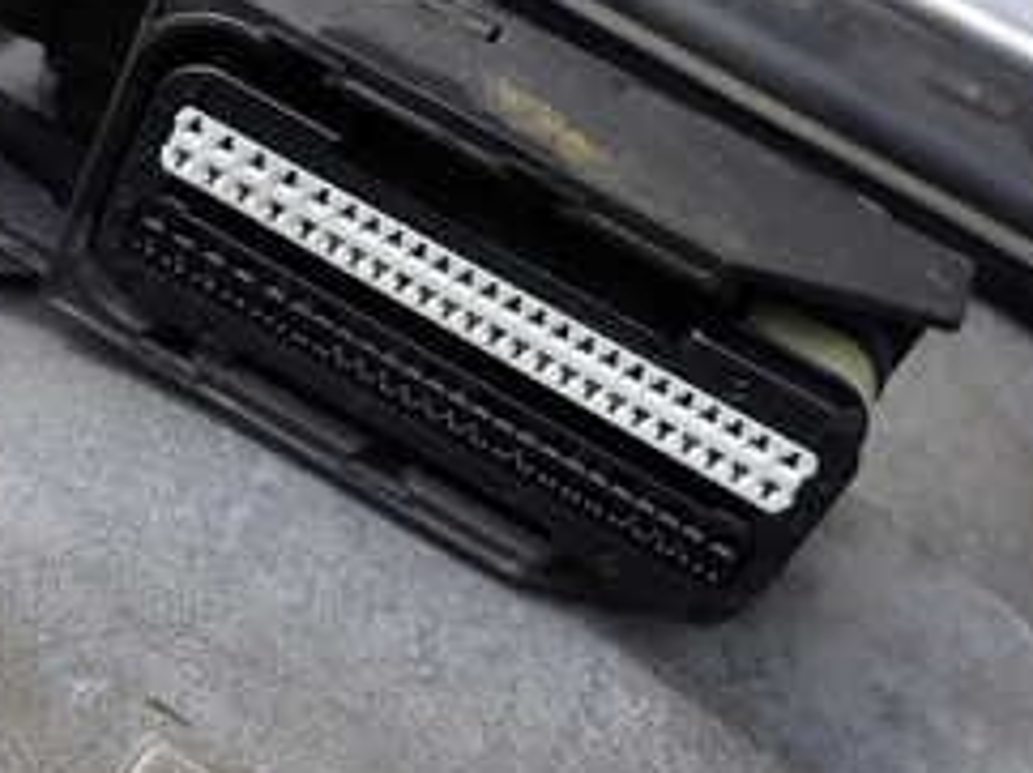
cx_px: 55
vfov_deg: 23.6
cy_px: 389
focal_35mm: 62
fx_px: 1848
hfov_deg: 29.6
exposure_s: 1/500
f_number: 2.8
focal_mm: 4.5
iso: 100
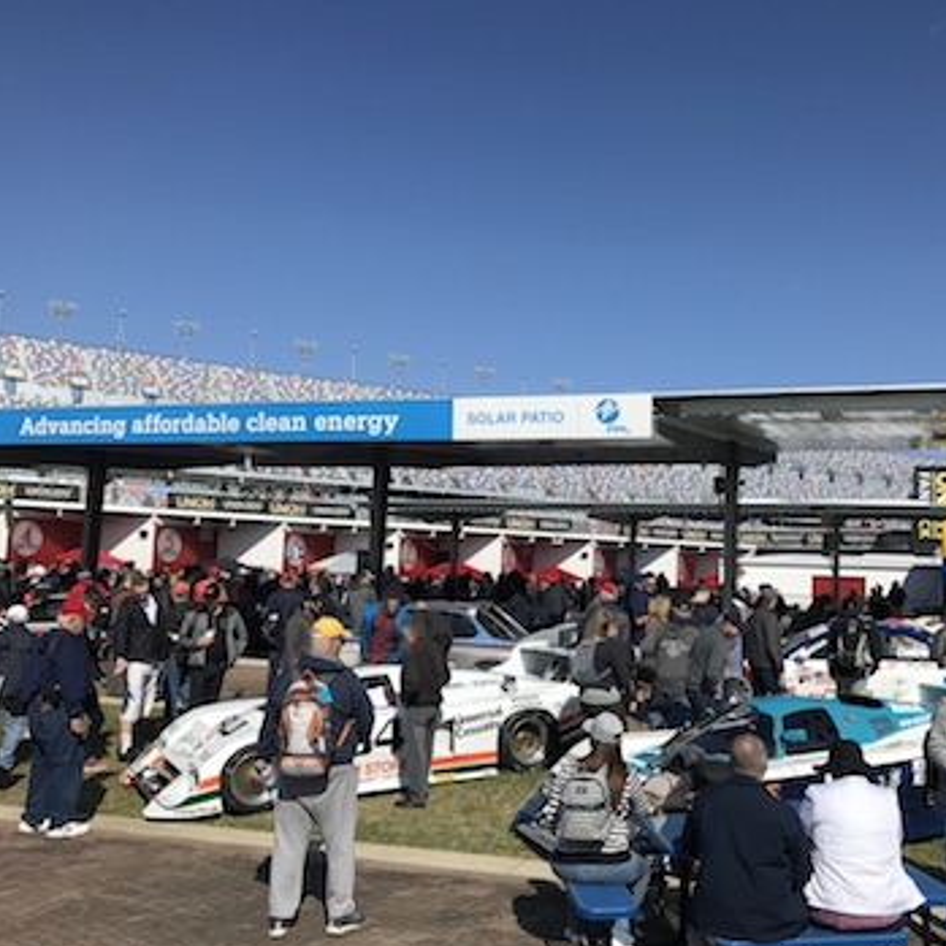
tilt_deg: +4.6
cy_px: 474
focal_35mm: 34
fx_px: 1051
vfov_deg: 48.5
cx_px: 561
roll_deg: -1.7
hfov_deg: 48.2
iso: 20
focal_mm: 3.99
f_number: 1.8
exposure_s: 1/4167
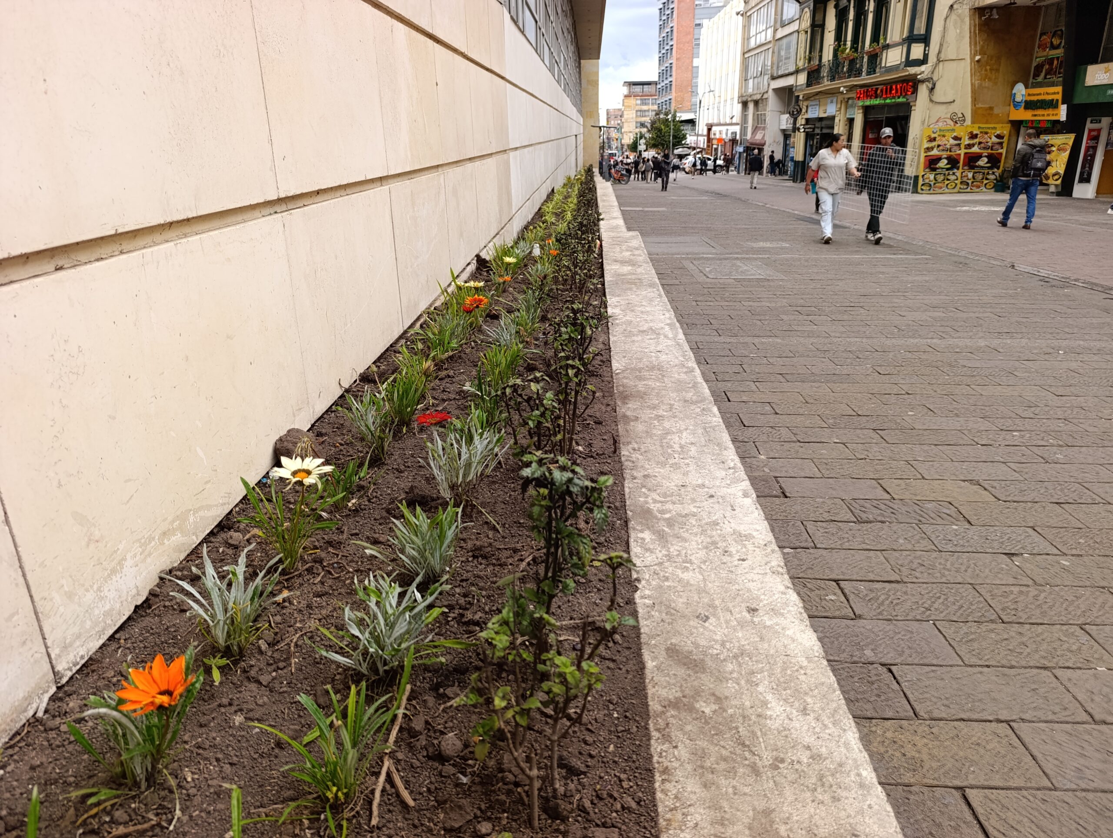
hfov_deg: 73.8
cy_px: 419
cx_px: 556
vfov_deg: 59.0
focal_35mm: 23
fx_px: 741
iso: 50
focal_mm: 6.14
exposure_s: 1/143
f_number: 1.6
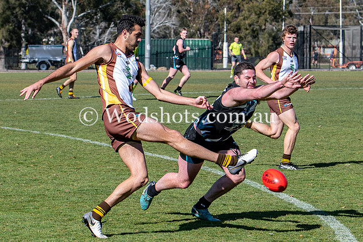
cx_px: 130
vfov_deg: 6.6
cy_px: 88
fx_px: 2086
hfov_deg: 9.9
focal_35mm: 207
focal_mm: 72
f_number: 5
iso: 200
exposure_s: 1/1000
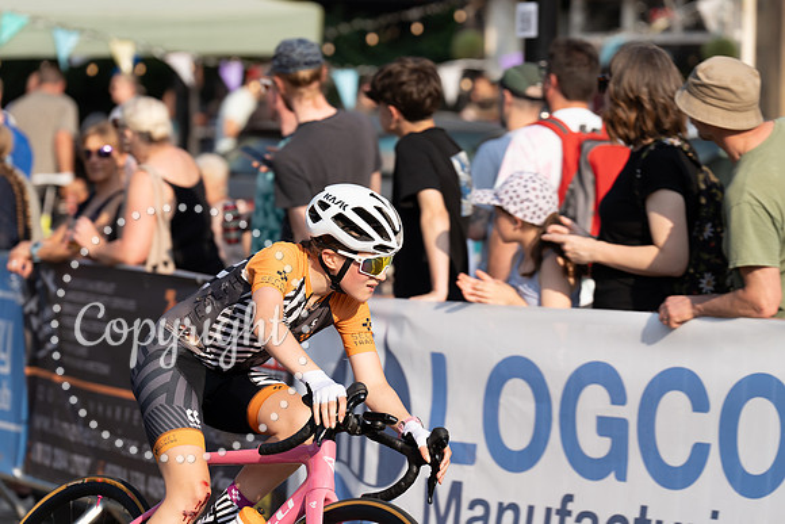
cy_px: 262
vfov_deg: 7.4
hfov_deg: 11.1
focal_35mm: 185
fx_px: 4035
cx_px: 392
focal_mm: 185
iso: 160
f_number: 4.5
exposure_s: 1/1000
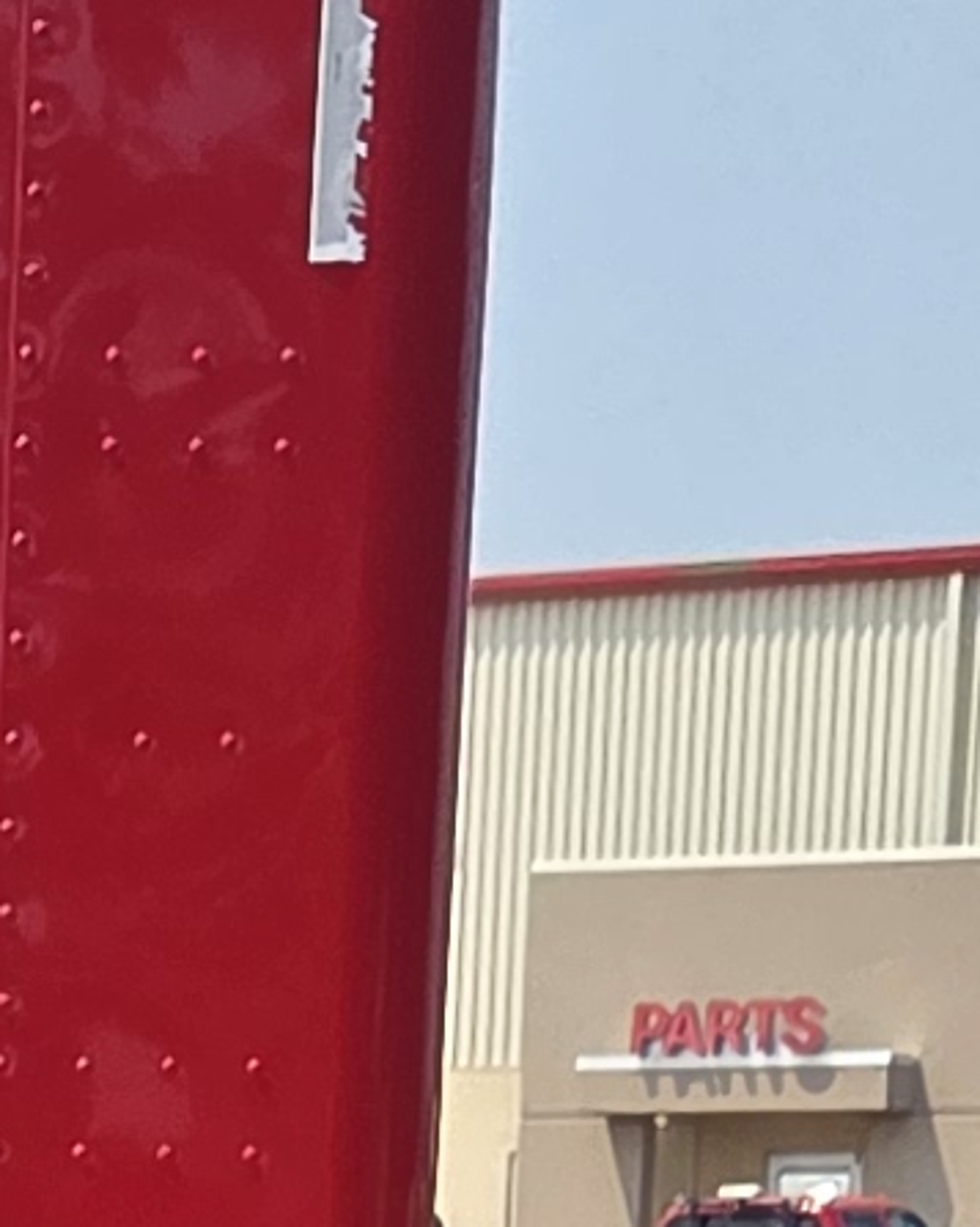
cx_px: -931
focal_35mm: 201
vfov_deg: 9.0
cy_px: 2473
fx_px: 7295
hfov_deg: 7.4
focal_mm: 5.4
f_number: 1.8
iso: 80
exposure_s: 1/4460
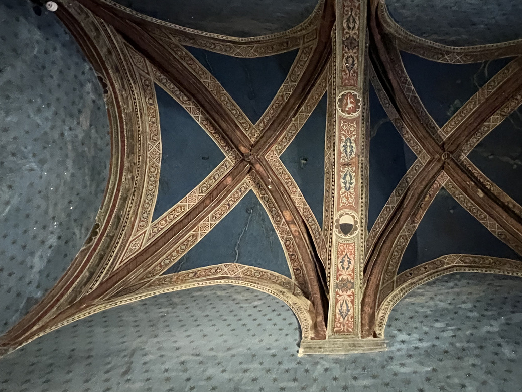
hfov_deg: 78.7
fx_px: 302
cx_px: 354
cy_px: 138
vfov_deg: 64.6
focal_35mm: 20
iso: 1600
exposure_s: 1/25
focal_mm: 1.57
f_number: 1.8
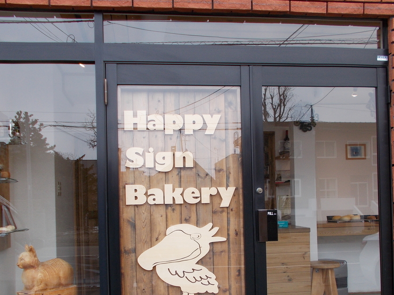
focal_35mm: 43
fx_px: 489
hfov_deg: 43.8
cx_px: 196
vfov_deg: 33.2
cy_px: 202
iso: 100
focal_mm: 5.3
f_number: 3.4
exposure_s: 1/250
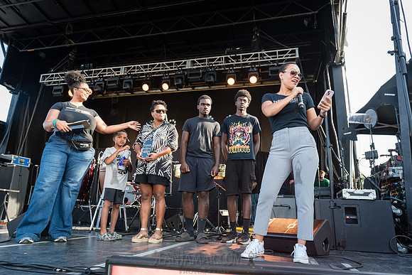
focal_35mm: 24
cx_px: 206
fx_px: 275
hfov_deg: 73.7
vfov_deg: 53.2
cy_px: 138
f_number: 4
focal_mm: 24
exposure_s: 1/320
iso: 500
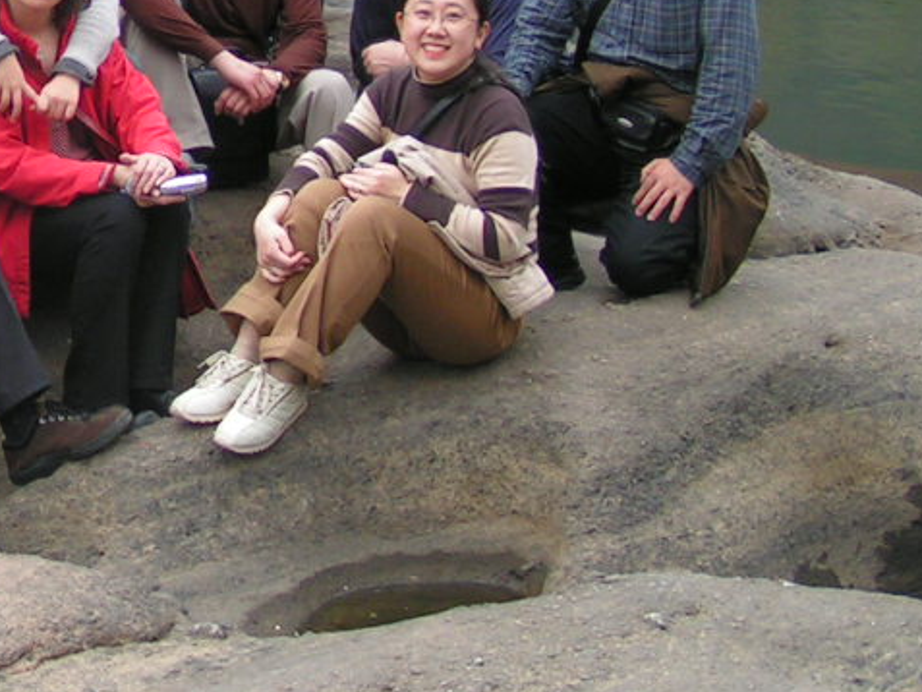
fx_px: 2717
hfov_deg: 18.2
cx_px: -211
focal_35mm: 102
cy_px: -120
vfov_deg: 14.1
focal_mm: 5.8
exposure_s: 1/200
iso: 50
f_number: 2.8
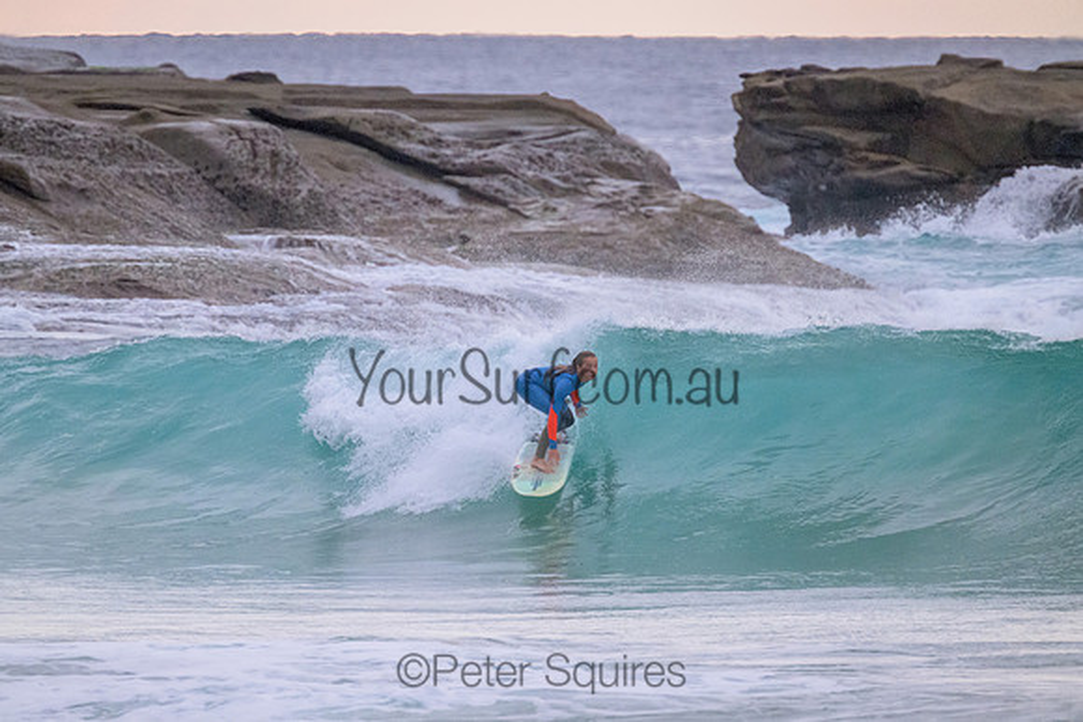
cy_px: 361
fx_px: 24542
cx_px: 542
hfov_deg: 2.5
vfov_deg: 1.7
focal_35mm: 816
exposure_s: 1/320
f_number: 11
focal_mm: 800
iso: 8000
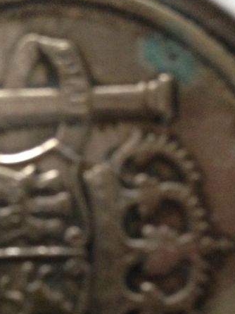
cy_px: 297
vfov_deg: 25.3
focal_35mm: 74
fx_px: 670
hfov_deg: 19.6
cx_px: 34
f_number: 2.4
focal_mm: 4.12
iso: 400
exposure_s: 1/15
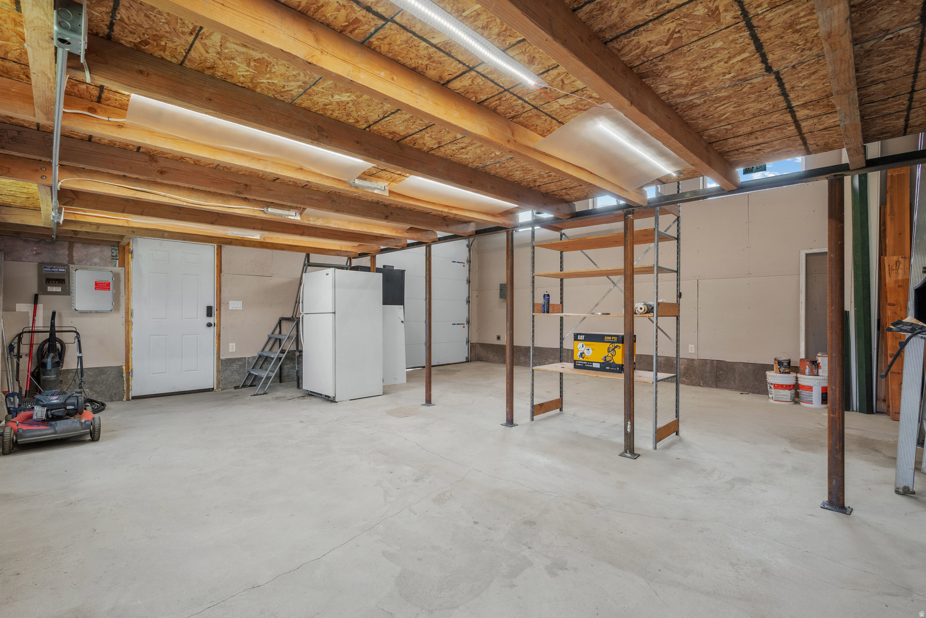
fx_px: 399
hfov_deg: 98.5
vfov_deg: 75.5
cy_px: 309
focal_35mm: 16
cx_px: 463
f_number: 8
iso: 500
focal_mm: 15.5
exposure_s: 1/2
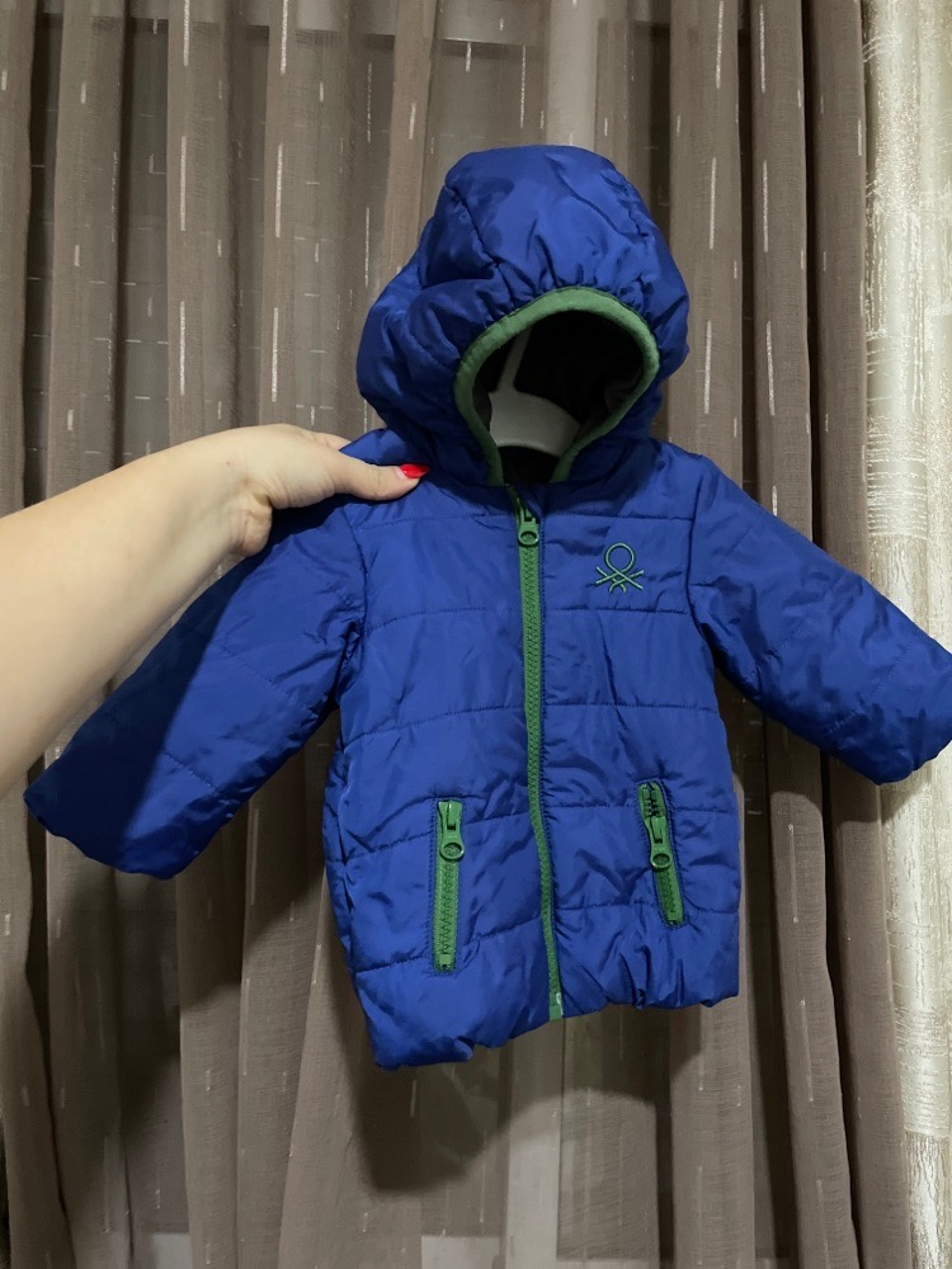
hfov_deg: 53.1
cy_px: 634
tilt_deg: +2.4
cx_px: 476
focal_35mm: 26
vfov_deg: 67.3
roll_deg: -2.4
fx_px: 953
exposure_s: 1/29
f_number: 1.6
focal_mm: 4.2
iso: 1000
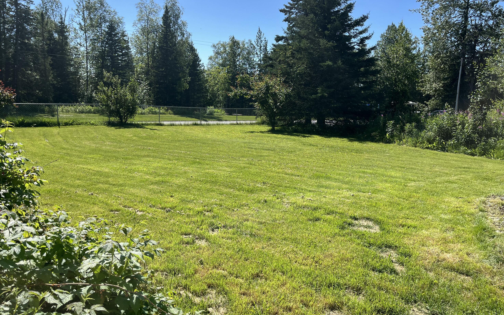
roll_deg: -1.8
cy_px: 145
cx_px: 254
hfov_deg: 66.5
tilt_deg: -5.8
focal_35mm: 28
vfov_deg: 44.5
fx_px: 385
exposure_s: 1/2571
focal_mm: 5.1
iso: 50
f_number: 1.6
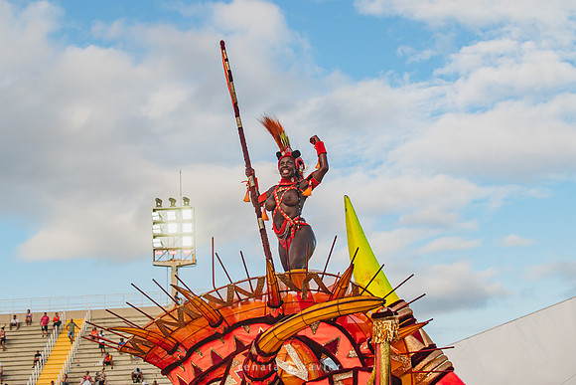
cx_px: 288
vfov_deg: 19.5
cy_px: 192
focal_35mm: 70
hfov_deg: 28.8
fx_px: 1120
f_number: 5.6
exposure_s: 1/1600
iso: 200
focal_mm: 70
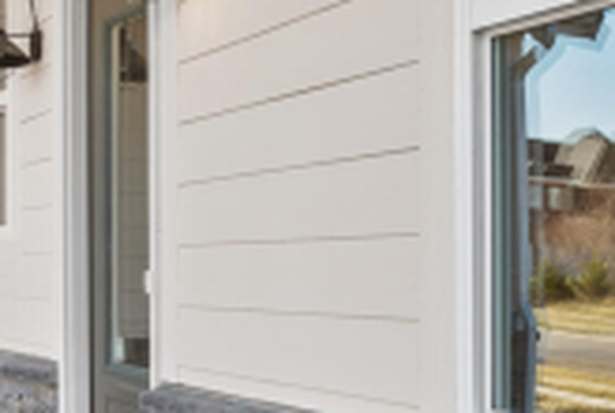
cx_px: 546
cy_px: 278
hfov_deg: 26.8
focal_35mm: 73
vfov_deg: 18.7
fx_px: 1249
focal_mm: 16
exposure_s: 1/20
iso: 400
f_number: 11
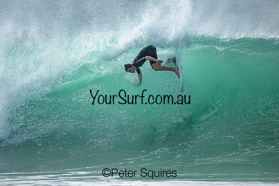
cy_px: 82
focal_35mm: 897
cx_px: 126
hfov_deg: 2.3
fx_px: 6956
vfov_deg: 1.5
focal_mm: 800
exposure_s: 1/2000
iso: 200
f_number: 6.3
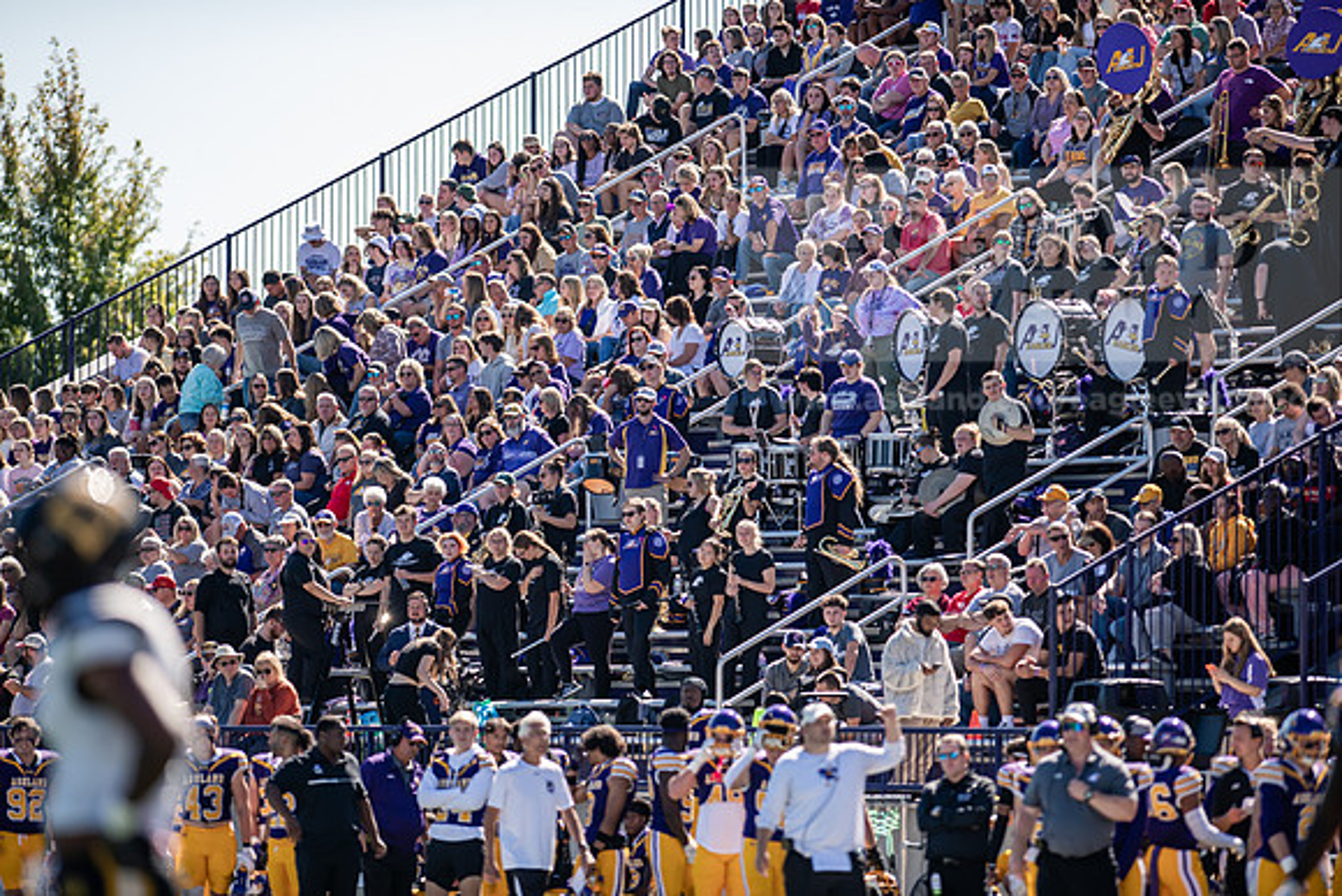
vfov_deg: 4.6
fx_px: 11185
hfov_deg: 6.9
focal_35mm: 300
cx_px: 671
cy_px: 448
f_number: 3.2
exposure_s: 1/1250
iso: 200
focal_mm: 300
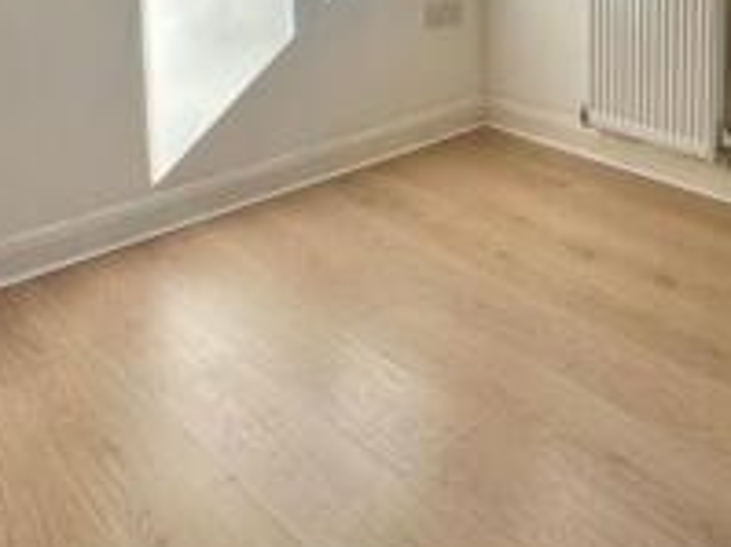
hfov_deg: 43.2
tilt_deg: -5.9
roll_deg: +0.0
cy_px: -68
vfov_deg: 30.9
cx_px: 608
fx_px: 865
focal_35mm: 41
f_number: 2.2
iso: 40
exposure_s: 1/556
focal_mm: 2.22
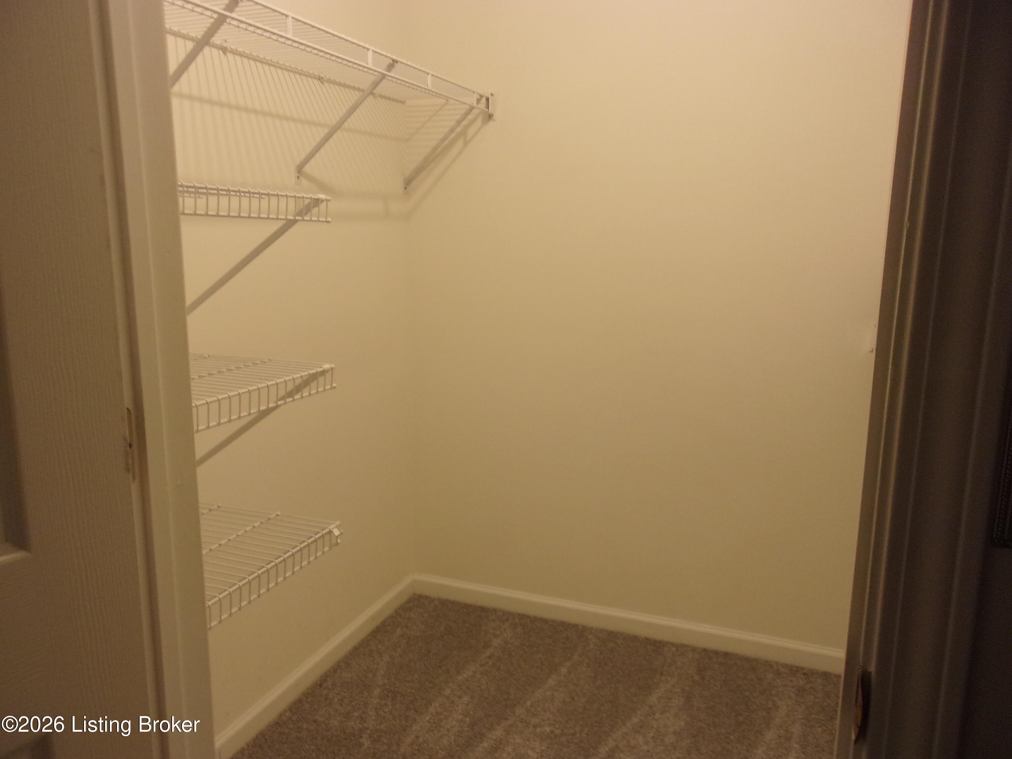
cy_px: 380
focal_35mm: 27
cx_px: 506
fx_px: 789
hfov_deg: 65.3
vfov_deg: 51.4
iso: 182
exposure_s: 1/34
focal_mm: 4.9
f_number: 3
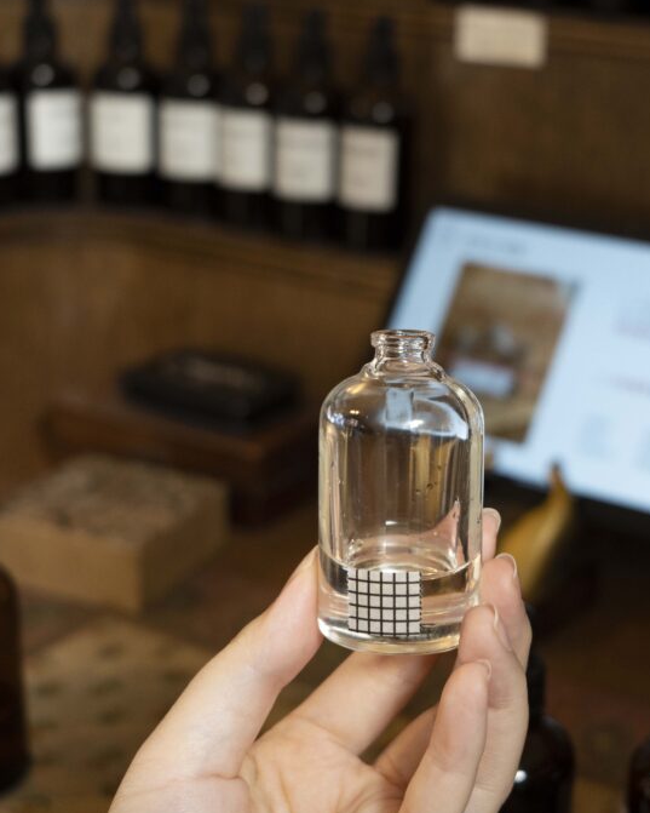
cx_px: 455
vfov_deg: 30.0
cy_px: 410
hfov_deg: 24.1
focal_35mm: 63
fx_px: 1515
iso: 2000
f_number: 5.6
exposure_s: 1/60
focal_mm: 44
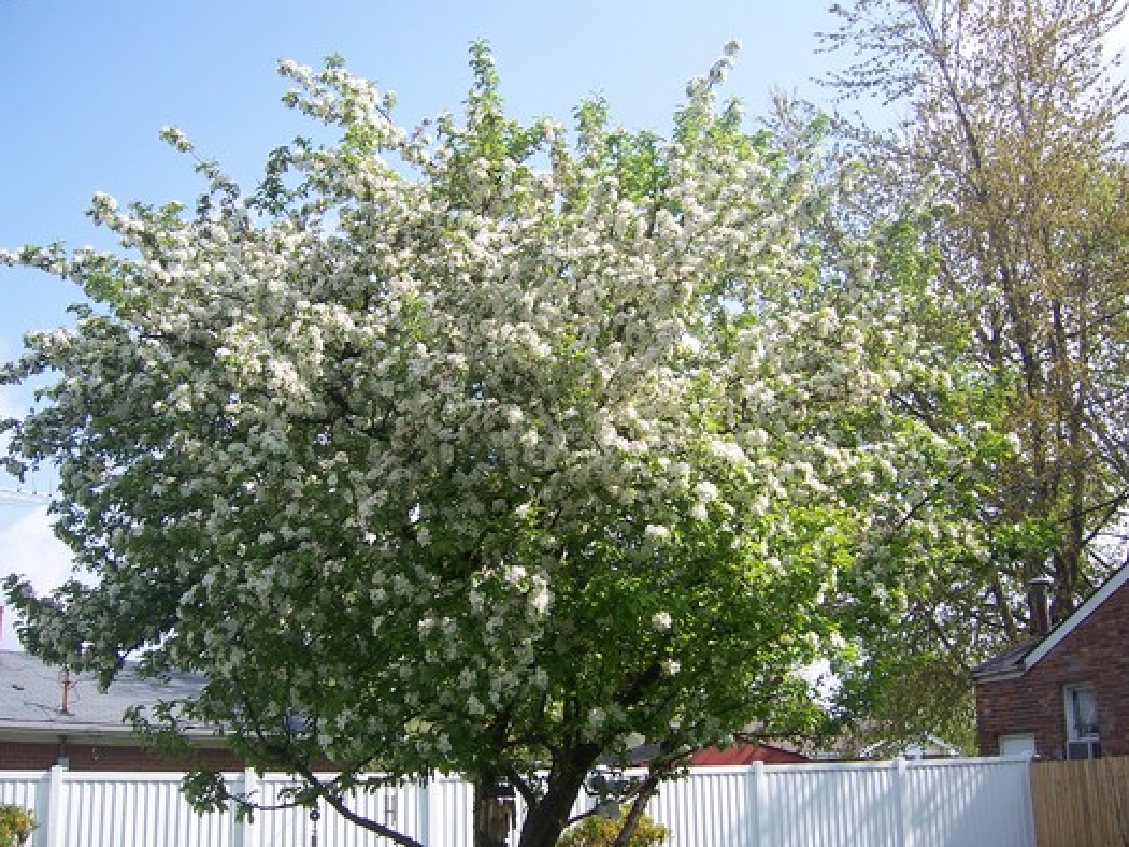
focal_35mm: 37
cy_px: 425
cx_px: 568
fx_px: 1207
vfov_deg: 38.7
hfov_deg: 50.1
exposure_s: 1/750
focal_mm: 6
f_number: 3
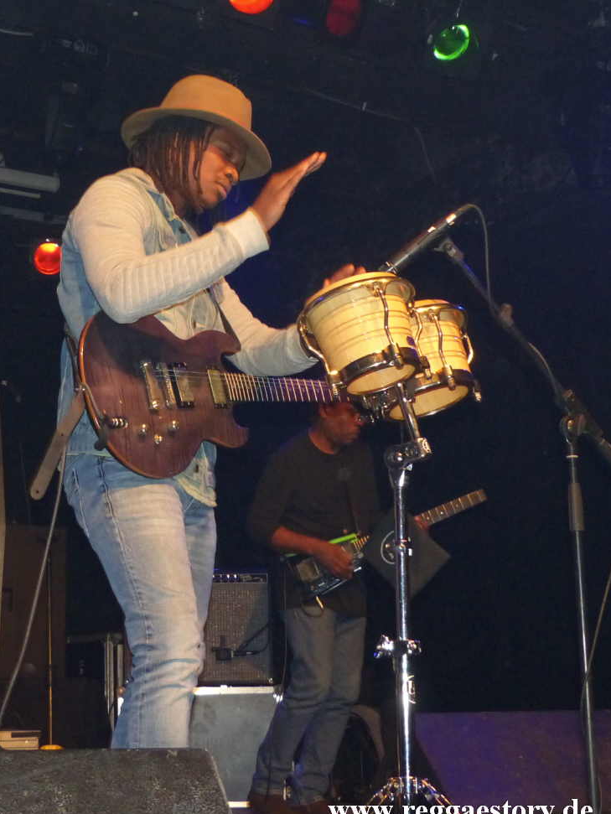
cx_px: 299
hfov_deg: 40.7
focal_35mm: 35
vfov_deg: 52.6
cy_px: 412
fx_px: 823
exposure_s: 1/60
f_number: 2.8
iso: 400
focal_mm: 6.2
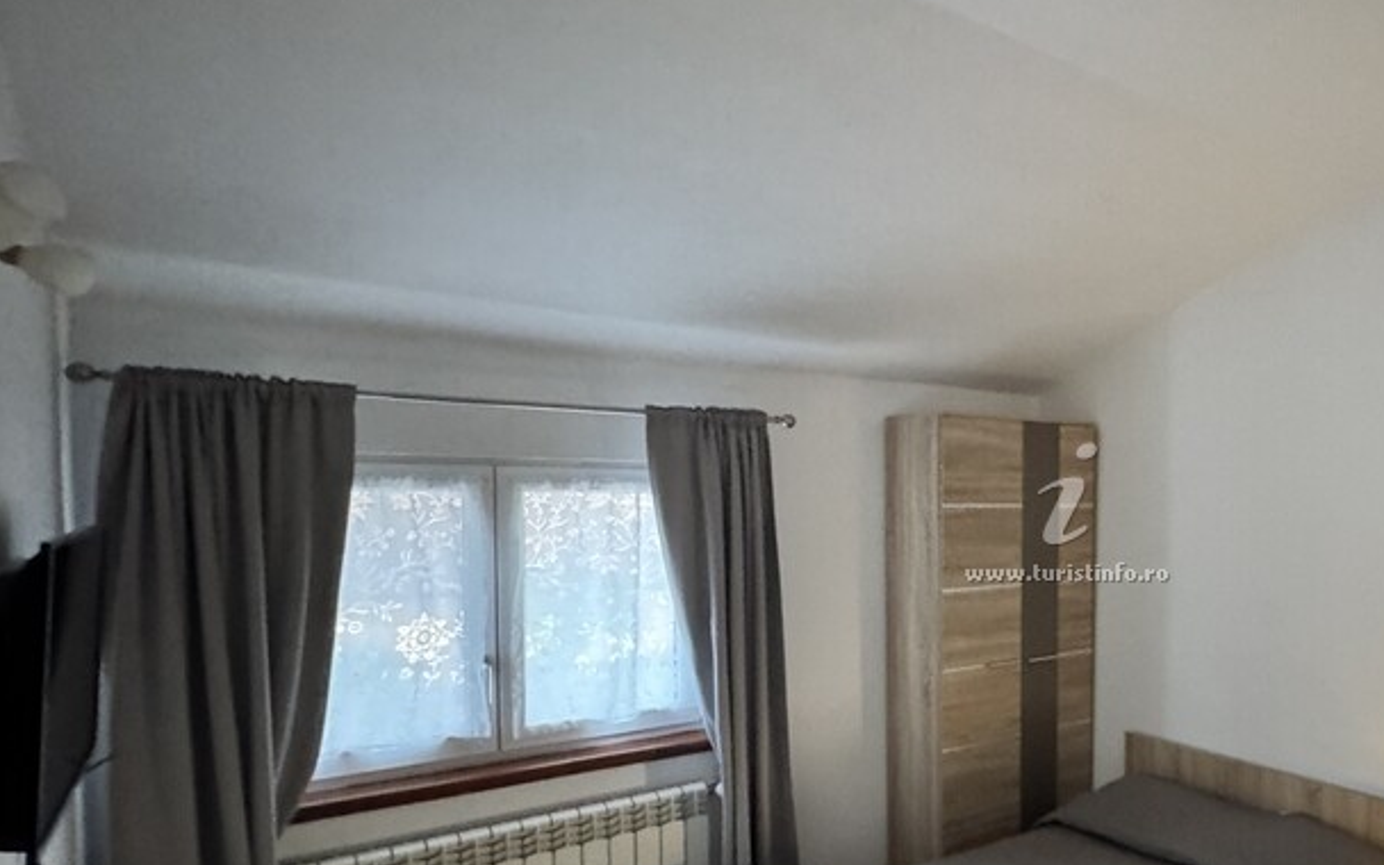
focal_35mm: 25
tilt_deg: -1.7
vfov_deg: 48.9
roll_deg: +0.4
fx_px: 943
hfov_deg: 66.5
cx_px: 1088
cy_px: 530
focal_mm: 2.22
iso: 1250
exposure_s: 1/40
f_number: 2.2
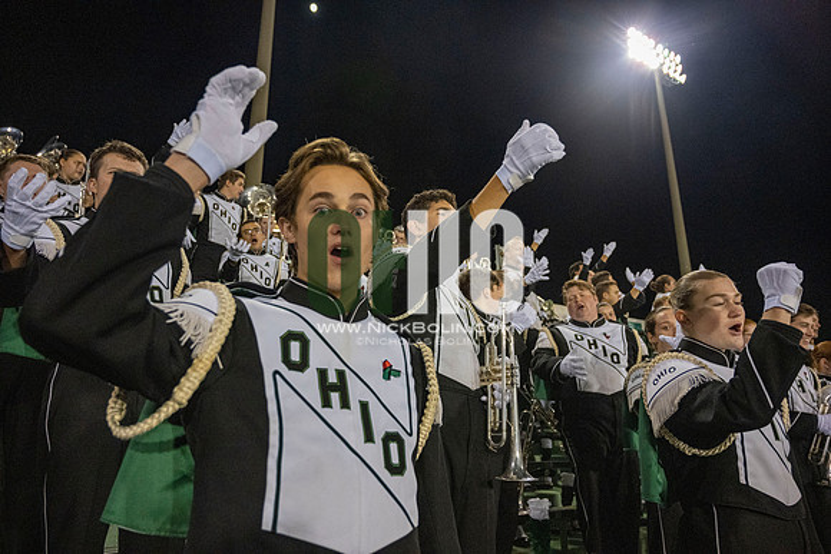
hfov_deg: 73.7
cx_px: 416
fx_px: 554
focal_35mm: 24
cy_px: 277
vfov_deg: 53.2
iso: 3200
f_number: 4
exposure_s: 1/500
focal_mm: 24
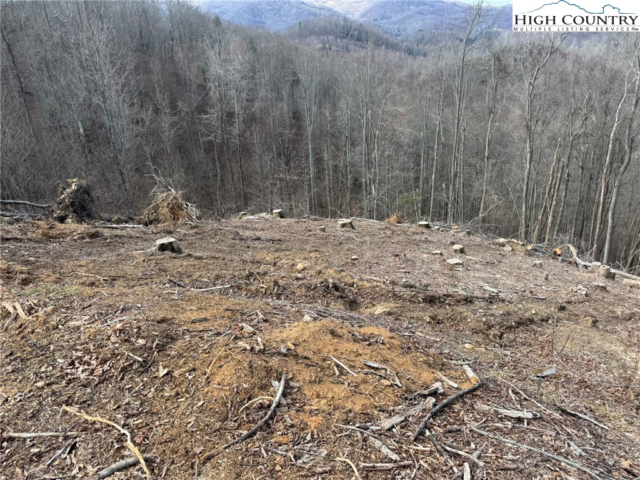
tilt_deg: -23.9
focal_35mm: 24
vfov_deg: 56.8
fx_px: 444
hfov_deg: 71.6
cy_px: 240
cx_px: 320
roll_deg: +5.0
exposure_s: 1/1193
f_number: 1.78
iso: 80
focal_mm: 6.76
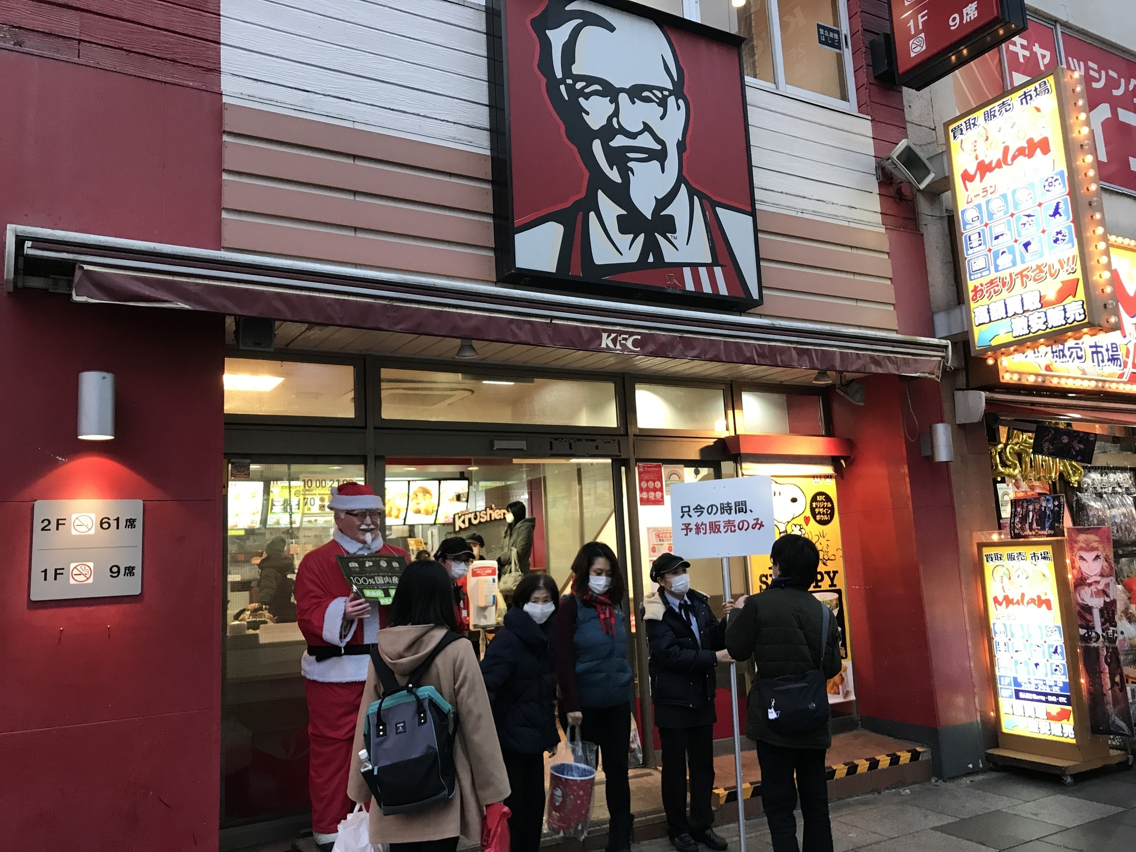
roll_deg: +2.4
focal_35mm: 28
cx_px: 568
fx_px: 919
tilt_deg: +8.9
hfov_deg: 63.4
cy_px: 426
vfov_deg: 49.7
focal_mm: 3.99
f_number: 1.8
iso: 40
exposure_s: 1/25
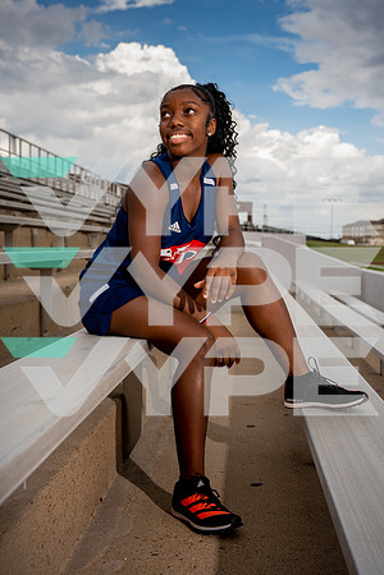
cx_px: 192
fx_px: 800
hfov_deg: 27.0
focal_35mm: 50
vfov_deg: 39.6
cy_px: 288
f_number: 6.3
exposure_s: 1/250
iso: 80
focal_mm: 50
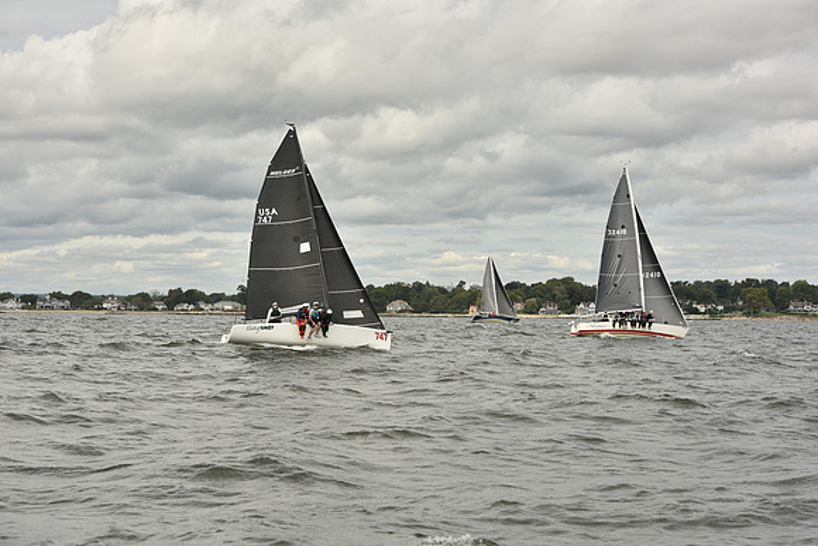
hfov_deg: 27.0
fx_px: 1704
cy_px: 273
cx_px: 409
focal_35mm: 75
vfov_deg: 18.2
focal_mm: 75
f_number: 9
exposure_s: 1/800
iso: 250
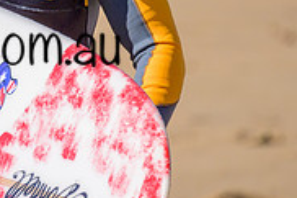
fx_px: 24249
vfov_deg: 0.5
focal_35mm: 2942
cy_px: -21
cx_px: -65
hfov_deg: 0.7
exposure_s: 1/2000
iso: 360
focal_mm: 800
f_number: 6.3
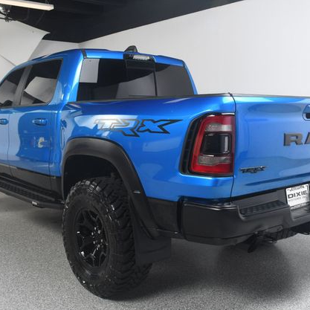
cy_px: 158
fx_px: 436
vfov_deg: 39.2
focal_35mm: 43
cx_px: 146
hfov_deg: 39.2
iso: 100
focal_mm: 22
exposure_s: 1/160
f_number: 7.1
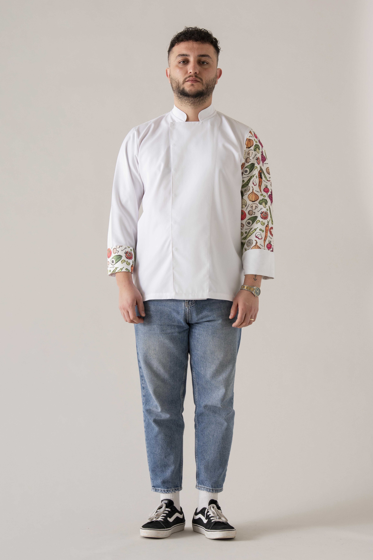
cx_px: 186
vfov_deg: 19.5
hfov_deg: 13.1
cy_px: 280
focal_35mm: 105
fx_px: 1631
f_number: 11
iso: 320
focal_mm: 105
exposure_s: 1/160
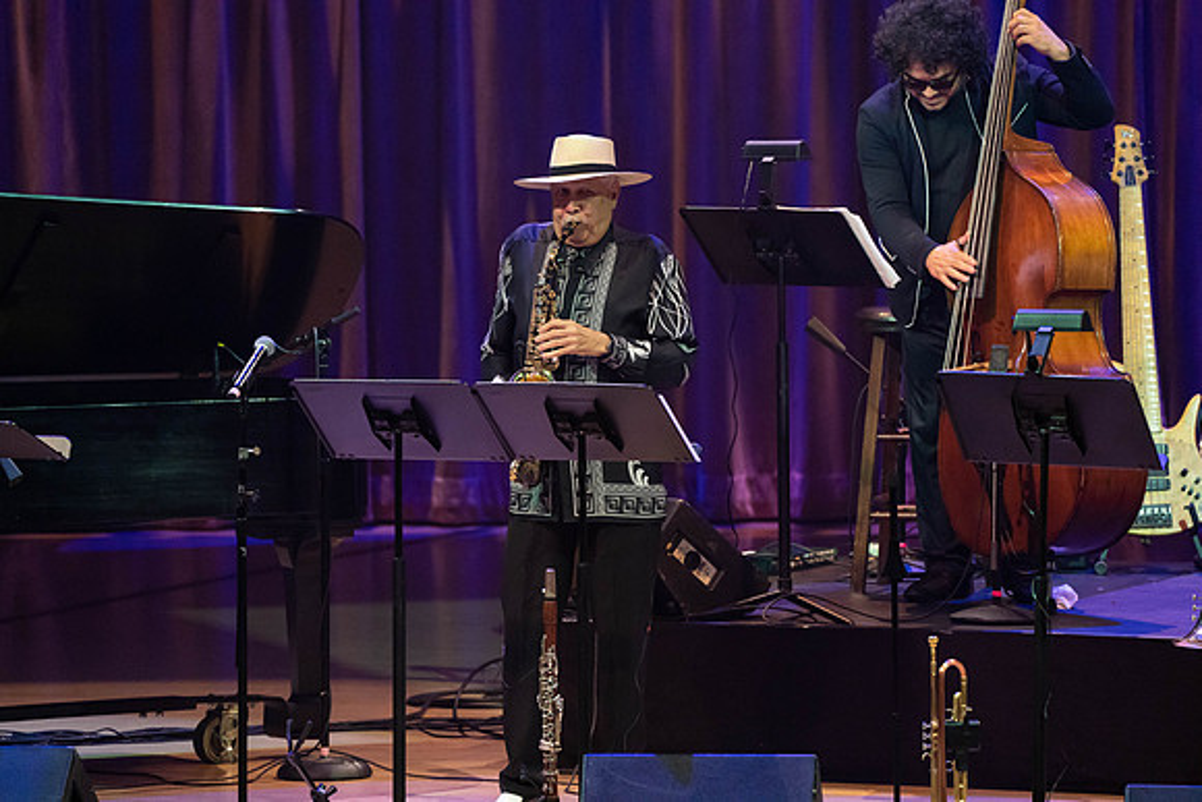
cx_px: 601
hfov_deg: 5.5
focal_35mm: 376
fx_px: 12557
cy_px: 401
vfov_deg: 3.7
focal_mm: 376
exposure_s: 1/250
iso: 3200
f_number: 5.6
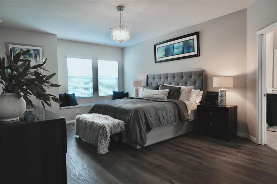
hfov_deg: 78.6
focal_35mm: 22
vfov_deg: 57.2
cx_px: 138
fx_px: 169
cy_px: 92
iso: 320
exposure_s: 1/25
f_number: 4.5
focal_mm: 15
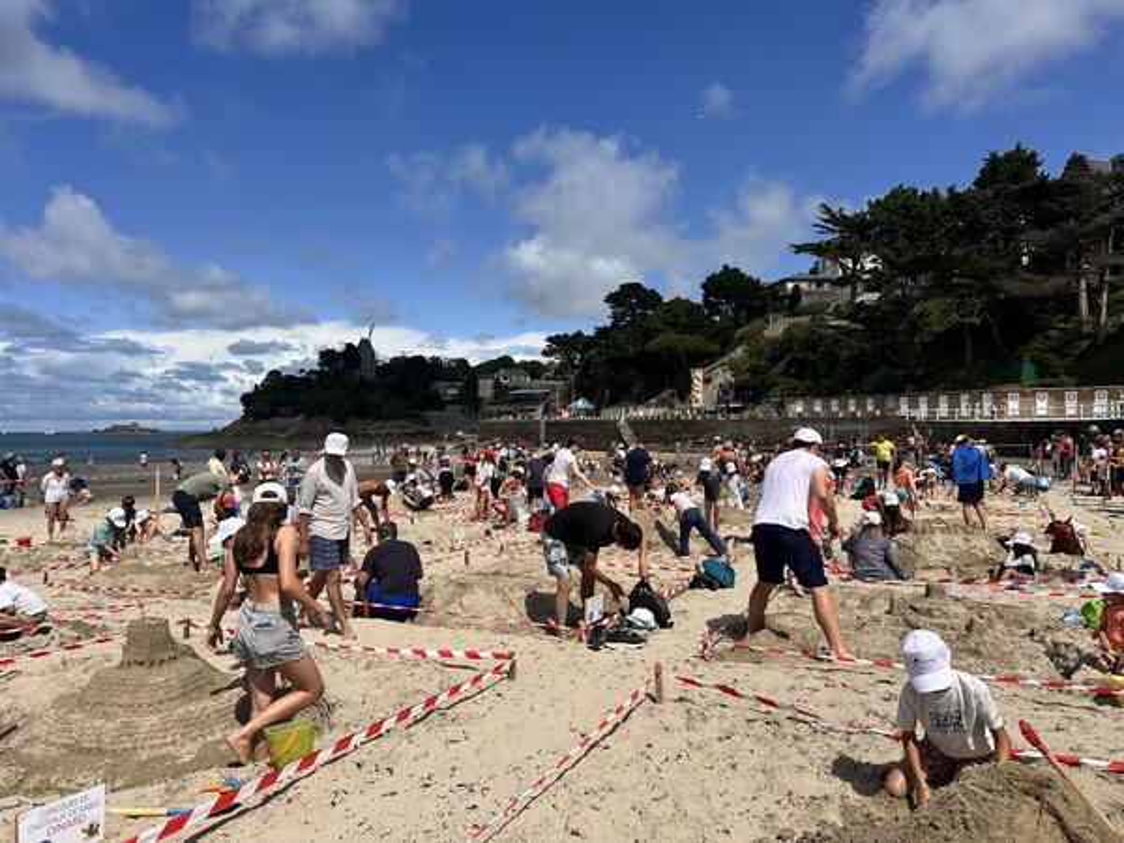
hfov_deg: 71.6
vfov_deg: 56.8
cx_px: 562
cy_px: 422
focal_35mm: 24
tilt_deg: +0.7
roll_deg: -0.2
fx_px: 779
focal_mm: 6.86
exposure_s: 1/9709
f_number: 1.78
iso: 80
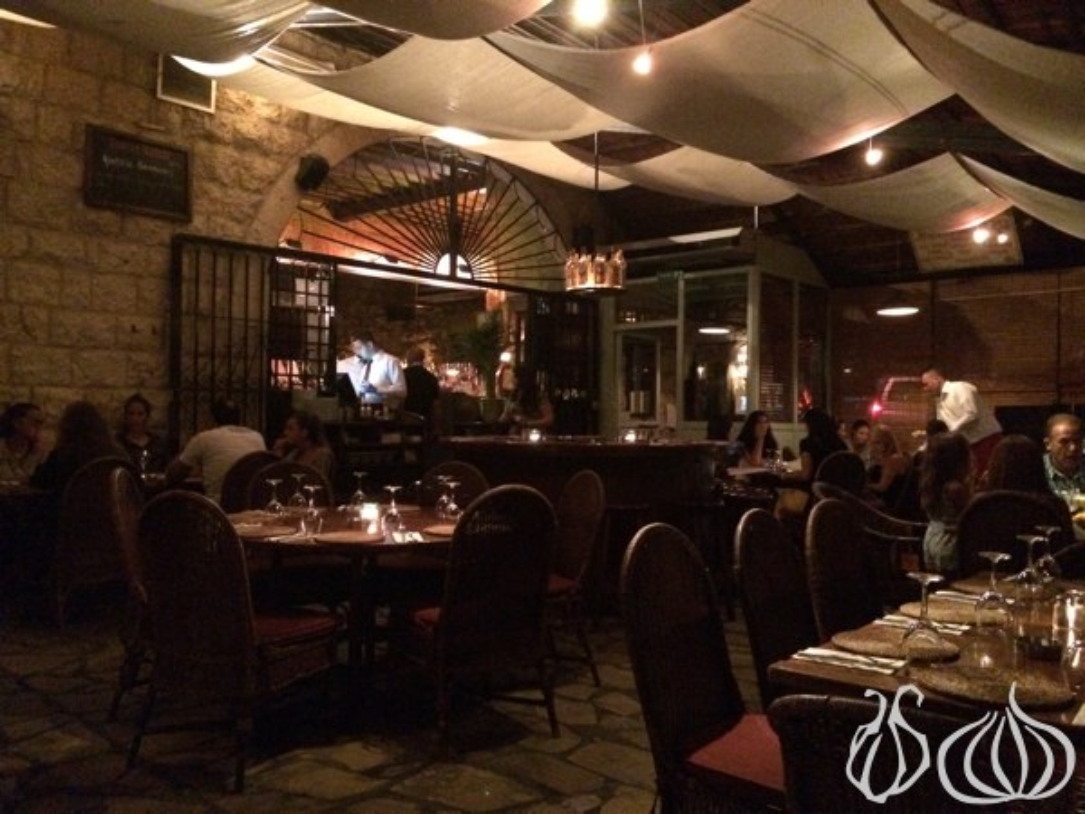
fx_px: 940
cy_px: 407
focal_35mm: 30
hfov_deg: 60.0
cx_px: 542
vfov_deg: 46.8
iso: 2000
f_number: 2.2
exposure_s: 1/15
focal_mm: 4.12
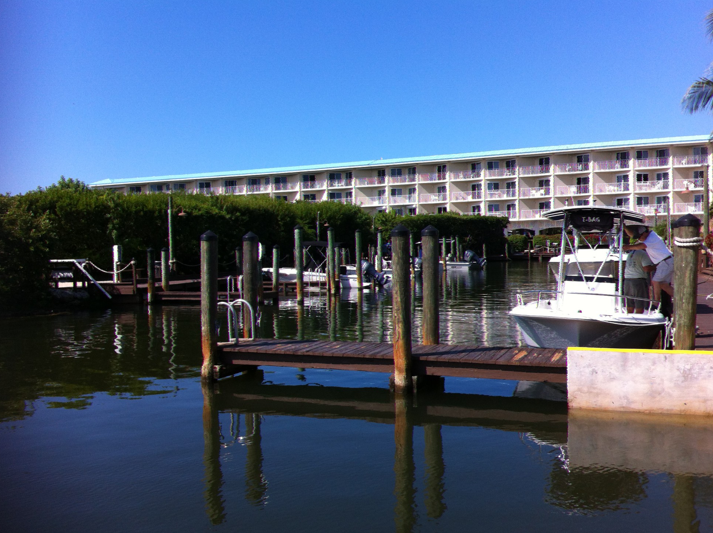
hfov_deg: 50.2
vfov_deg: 38.6
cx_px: 354
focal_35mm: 37
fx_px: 761
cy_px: 274
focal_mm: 3.85
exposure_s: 1/1257
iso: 80
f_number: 2.8
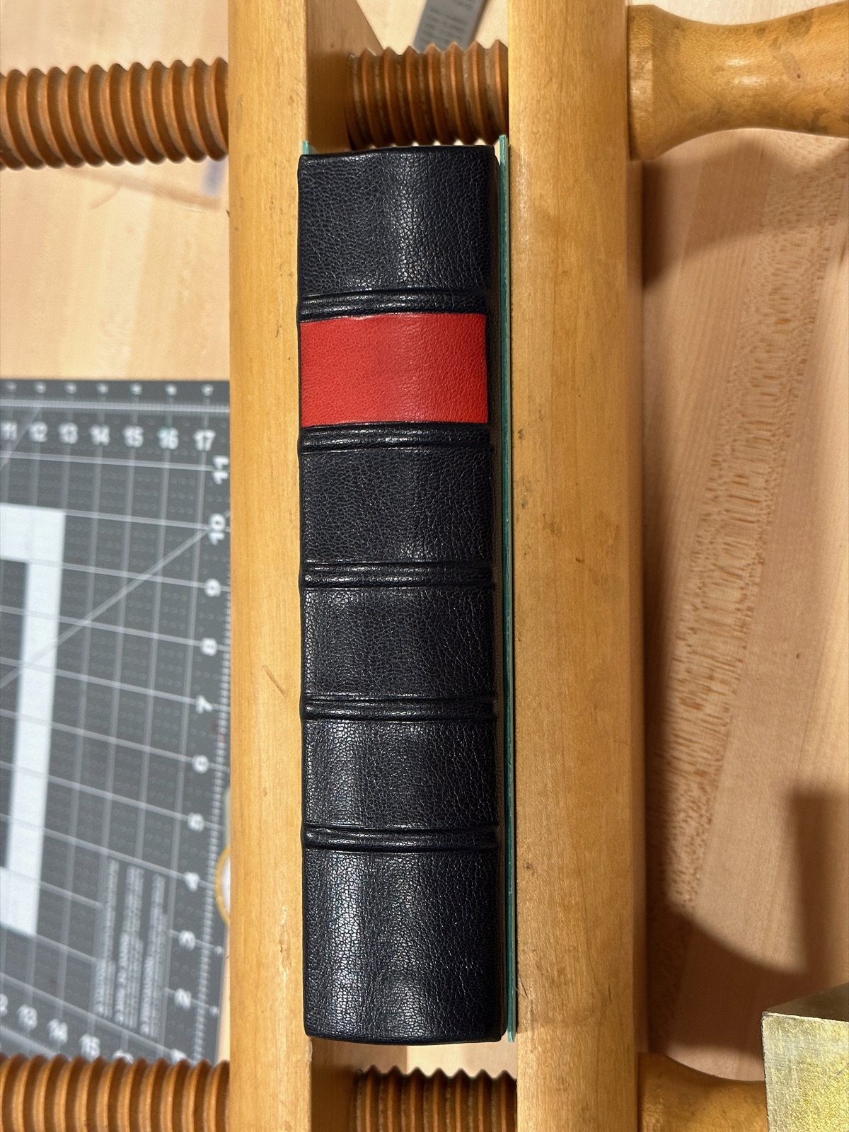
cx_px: 424
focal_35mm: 48
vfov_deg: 39.7
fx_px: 1570
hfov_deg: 30.3
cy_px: 566
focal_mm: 6.86
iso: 250
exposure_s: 1/60
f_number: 1.78
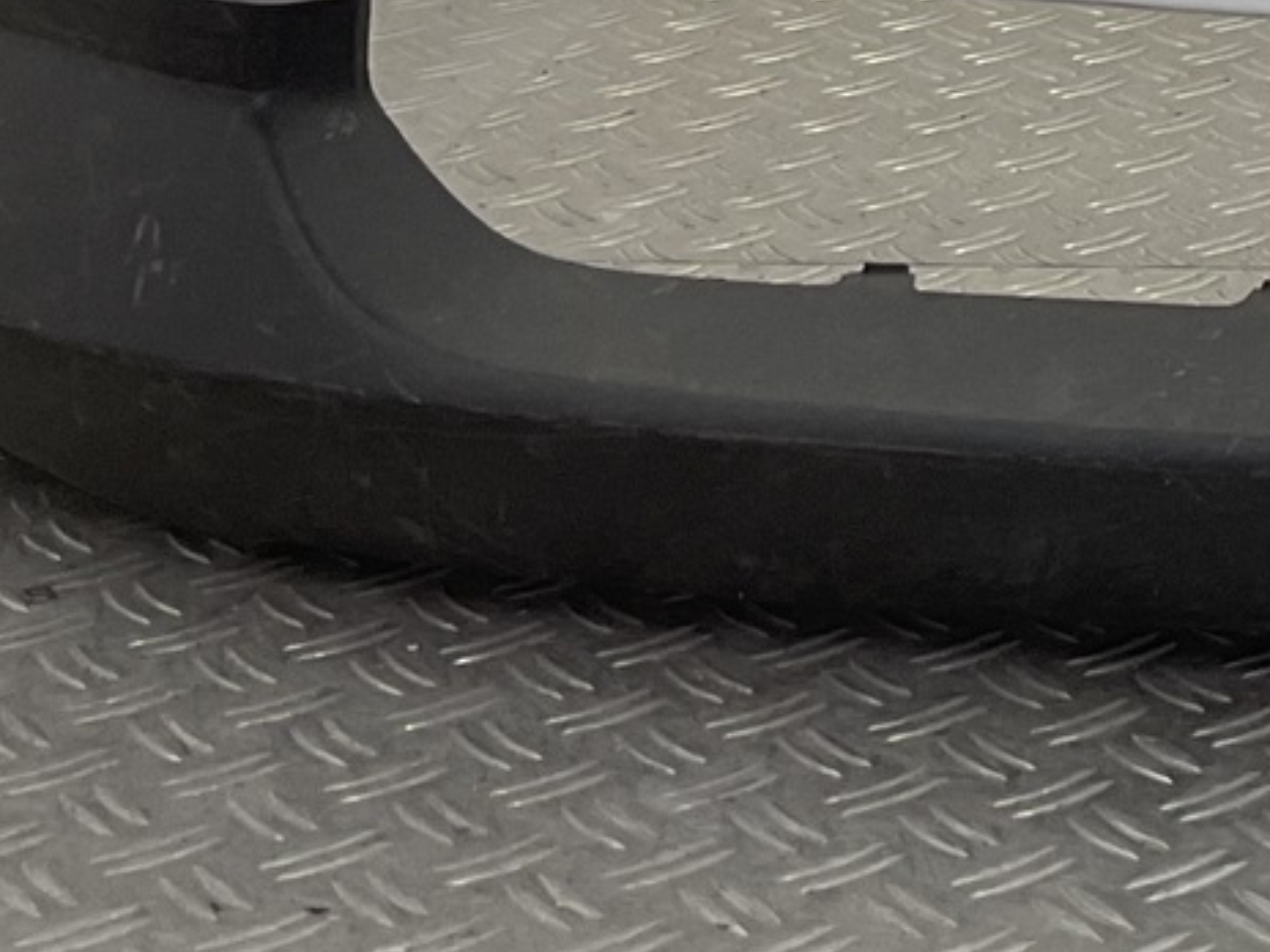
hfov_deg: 14.3
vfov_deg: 10.9
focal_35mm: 126
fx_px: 4623
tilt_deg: -7.6
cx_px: 2047
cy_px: -832
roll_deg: -1.4
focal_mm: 3
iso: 16
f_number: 1.8
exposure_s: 1/144
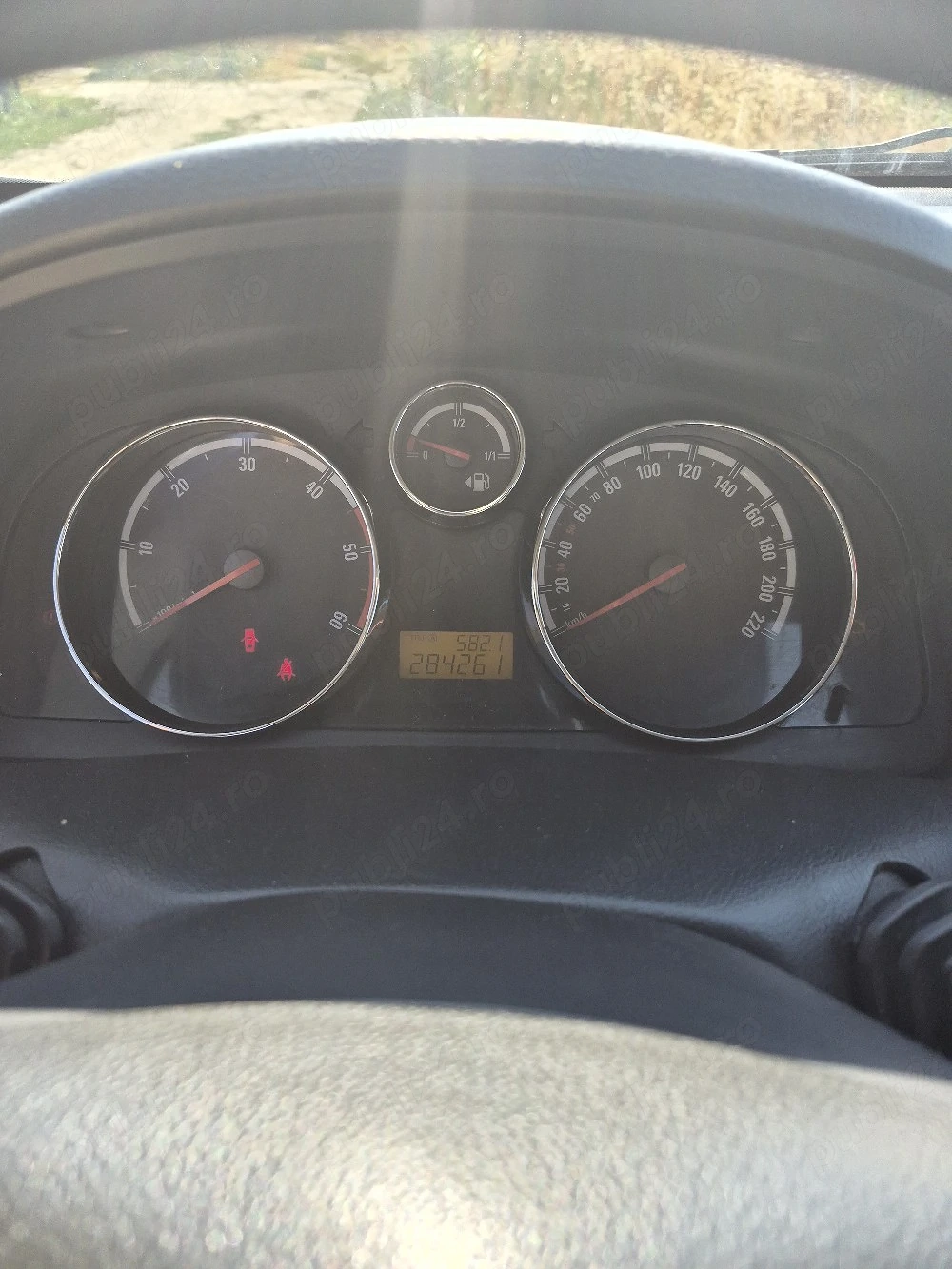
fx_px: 843
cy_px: 634
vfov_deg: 73.9
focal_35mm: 23
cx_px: 476
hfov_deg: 58.9
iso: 80
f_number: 1.8
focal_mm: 5.4
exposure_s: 1/1667
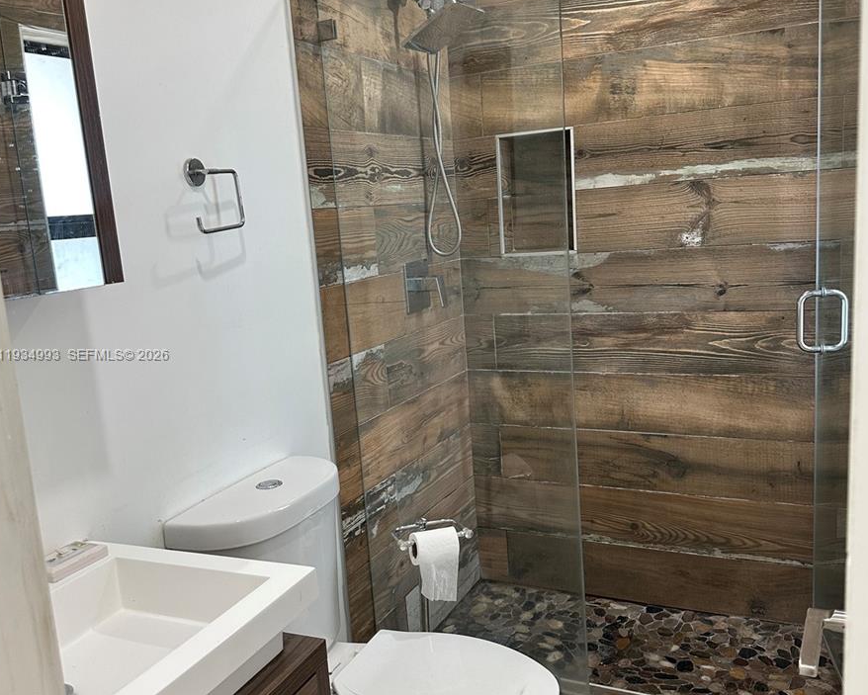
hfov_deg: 55.6
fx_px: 822
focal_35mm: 32
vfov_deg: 45.8
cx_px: 430
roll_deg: +3.8
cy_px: 356
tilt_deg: -9.8
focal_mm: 6.86
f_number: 1.78
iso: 160
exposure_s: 1/120
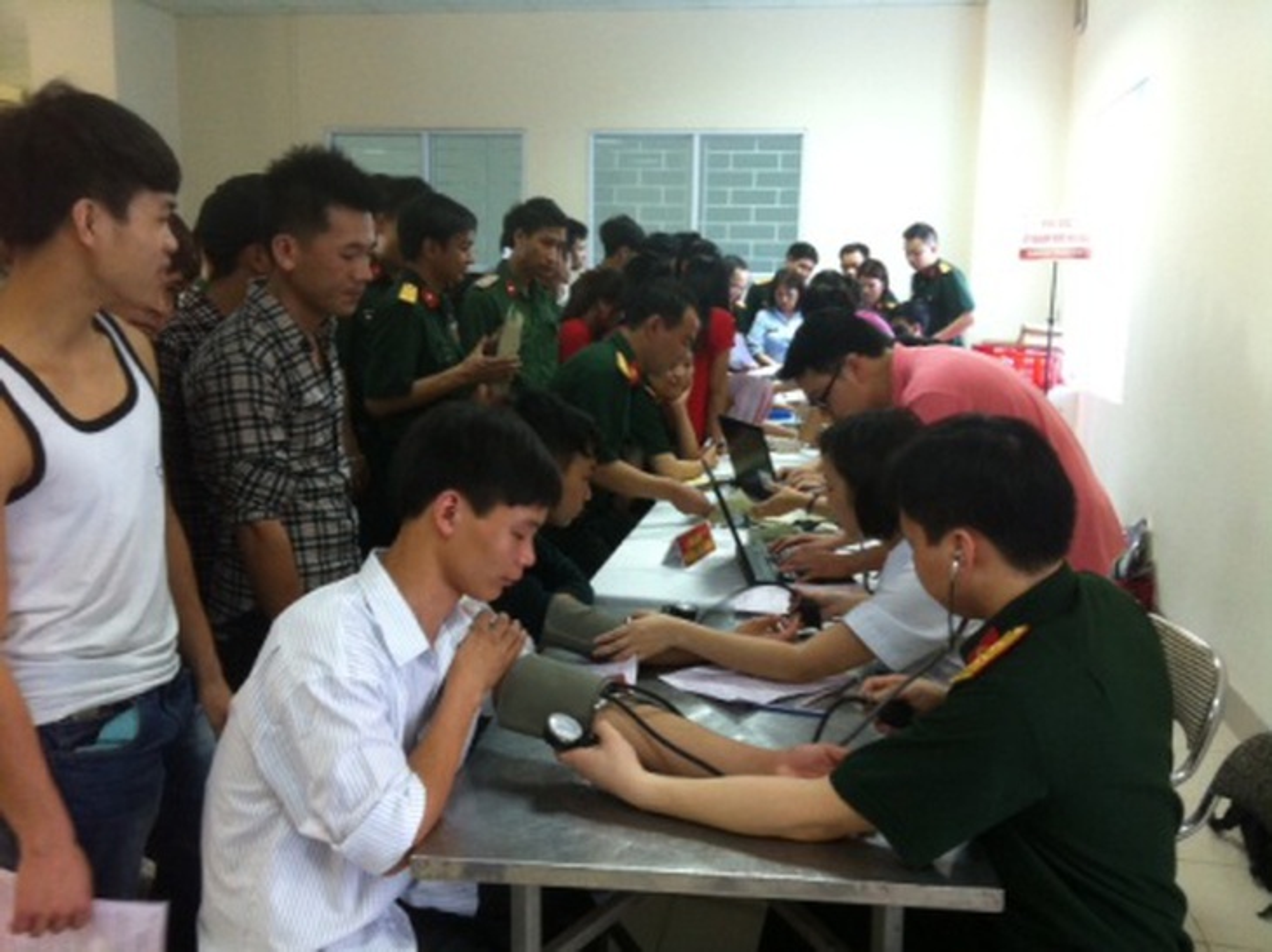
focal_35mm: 35
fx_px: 1285
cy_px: 476
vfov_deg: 40.6
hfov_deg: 52.7
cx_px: 636
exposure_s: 1/15
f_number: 2.8
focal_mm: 3.85
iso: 200
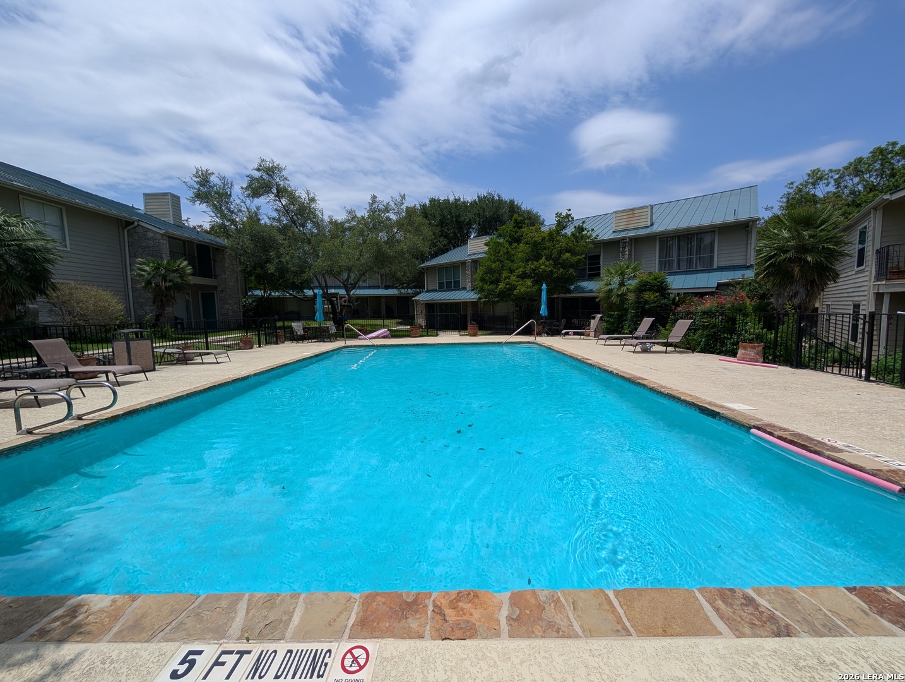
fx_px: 314
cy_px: 341
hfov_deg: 110.5
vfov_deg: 94.7
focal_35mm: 12
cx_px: 452
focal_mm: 2.02
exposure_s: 1/7299
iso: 62
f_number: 1.7
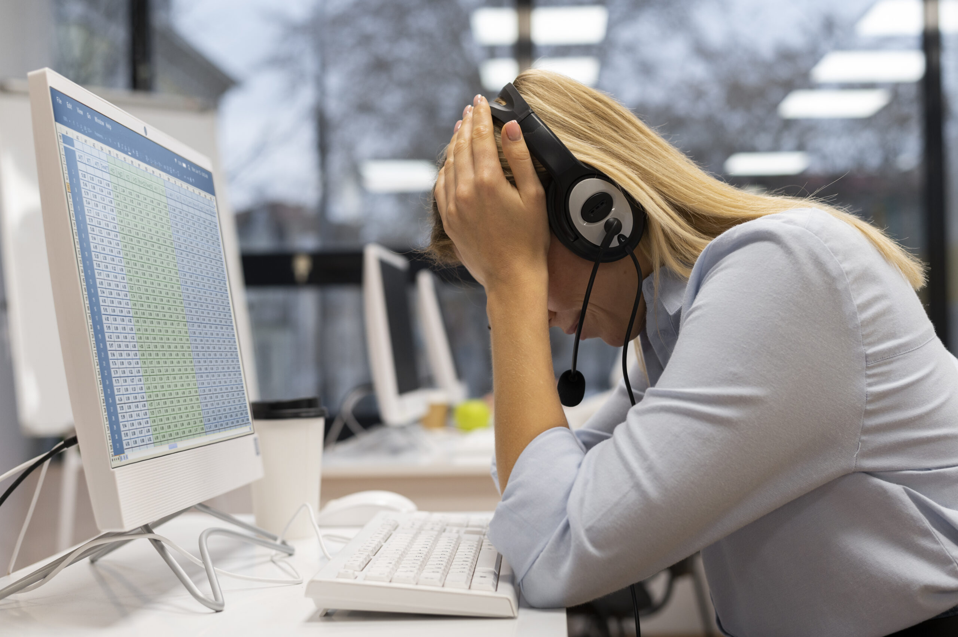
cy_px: 318
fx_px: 1330
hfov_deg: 39.6
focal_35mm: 50
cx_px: 479
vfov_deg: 27.0
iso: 800
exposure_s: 1/250
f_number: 3.2
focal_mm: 50
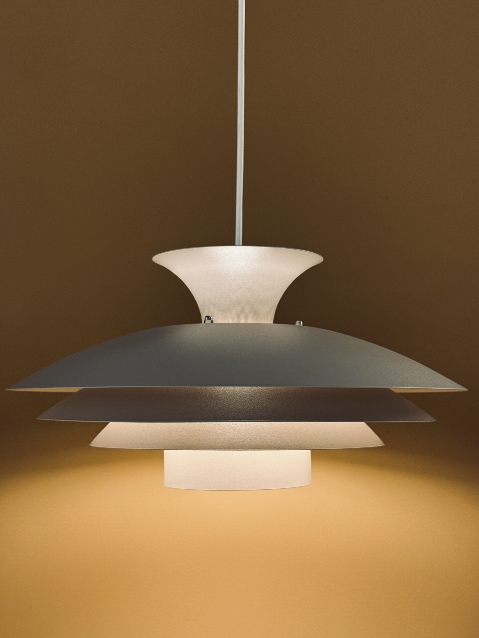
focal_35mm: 48
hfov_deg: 30.3
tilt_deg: +5.7
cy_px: 319
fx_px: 886
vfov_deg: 39.7
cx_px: 240
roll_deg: -0.7
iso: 80
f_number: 1.78
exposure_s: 1/100
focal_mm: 6.76
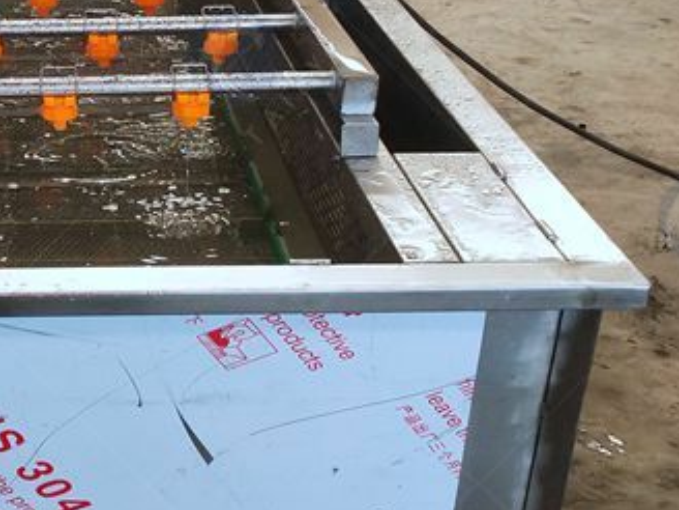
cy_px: 149
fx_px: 1334
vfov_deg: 21.5
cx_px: -19
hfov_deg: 26.8
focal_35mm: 68
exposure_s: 1/100
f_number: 1.78
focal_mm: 4.05
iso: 173
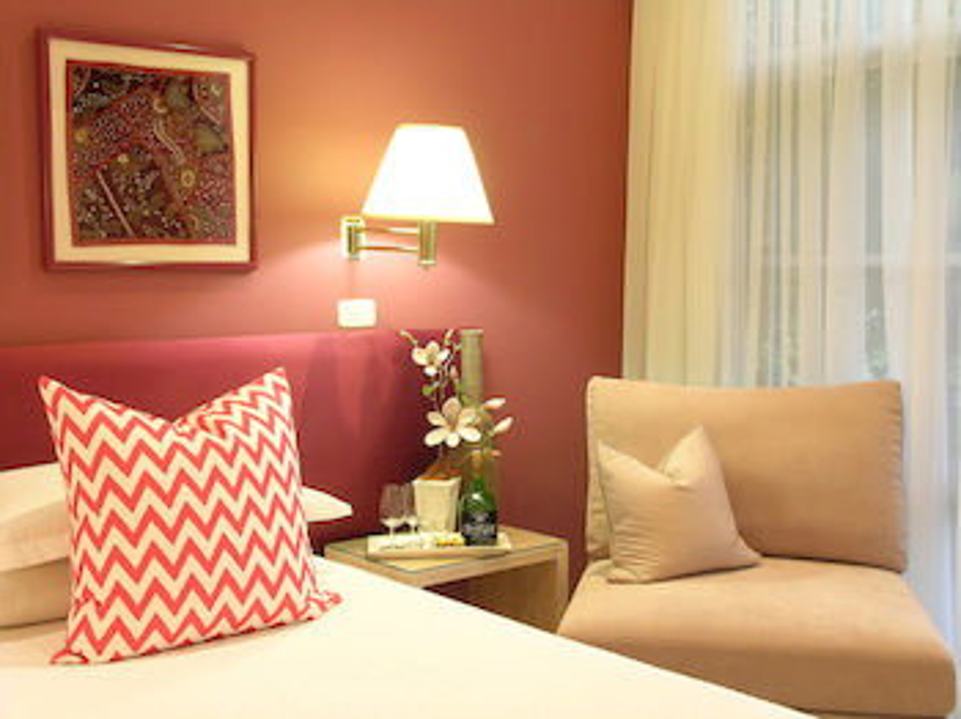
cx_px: 480
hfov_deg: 41.3
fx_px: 1276
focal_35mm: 46
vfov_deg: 31.5
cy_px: 360
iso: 50
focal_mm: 9.5
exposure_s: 8
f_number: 7.4
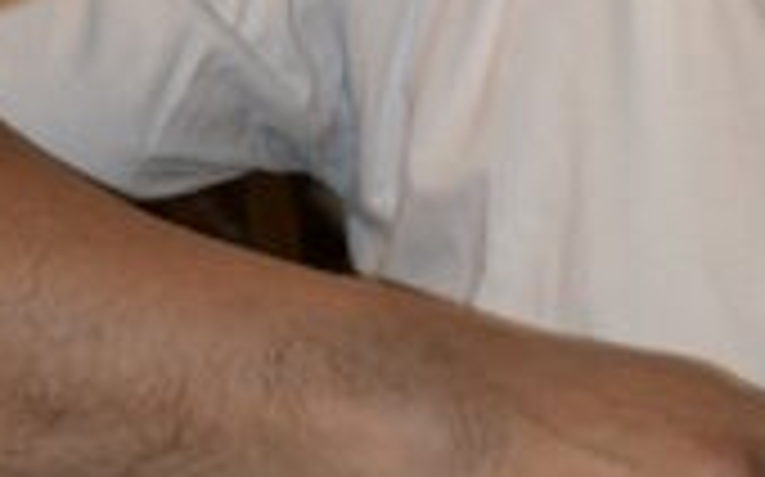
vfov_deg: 6.1
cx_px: 882
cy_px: 108
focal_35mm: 216
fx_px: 4500
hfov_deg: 9.6
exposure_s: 1/60
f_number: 4.8
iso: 3200
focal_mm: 40
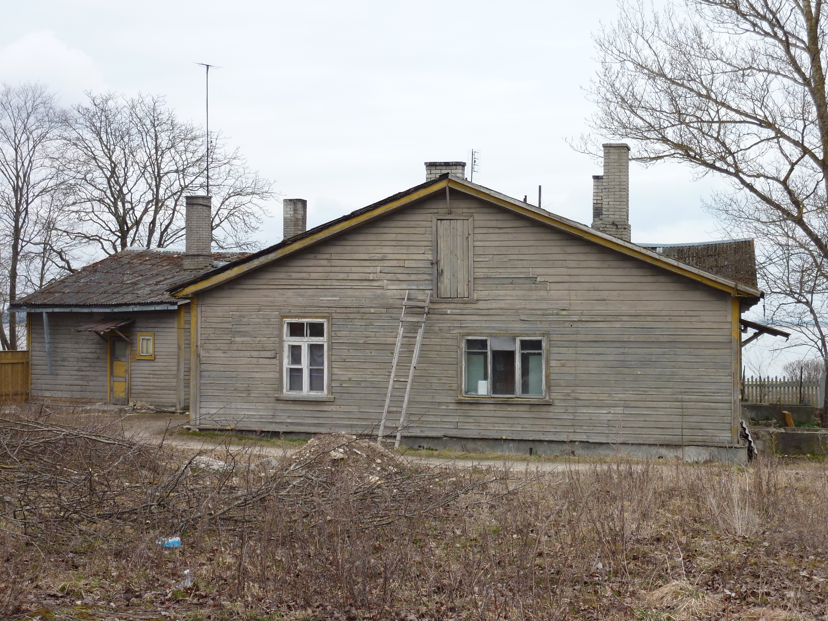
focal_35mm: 59
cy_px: 310
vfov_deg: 24.8
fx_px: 1411
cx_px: 414
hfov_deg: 32.7
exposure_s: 1/250
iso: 80
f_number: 3.9
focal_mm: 9.7
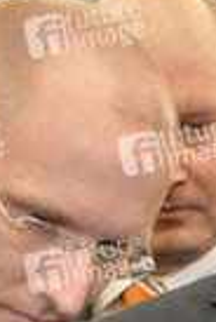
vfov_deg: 12.1
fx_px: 1495
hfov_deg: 8.1
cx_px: 350
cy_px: 324
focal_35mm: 167
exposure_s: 1/40
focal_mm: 34
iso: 400
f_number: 5
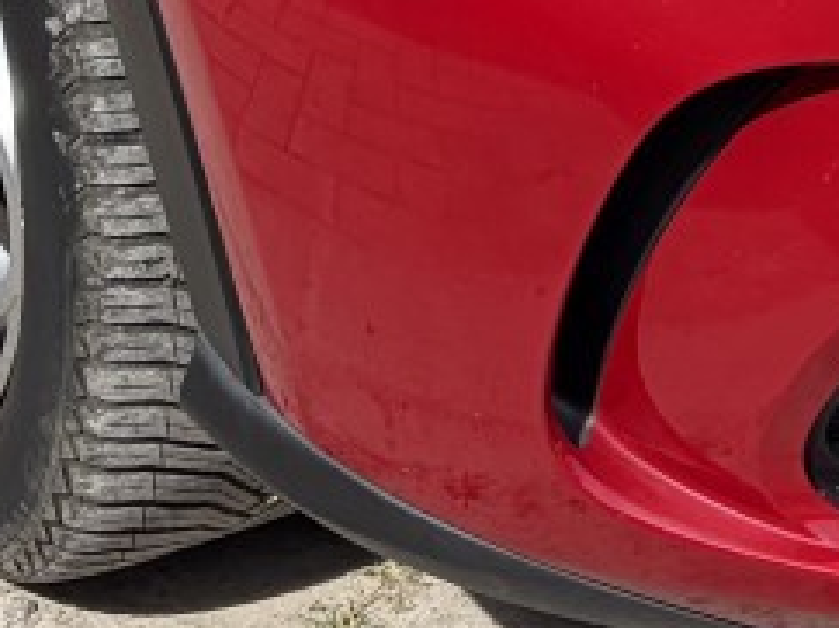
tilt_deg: -11.0
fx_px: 3753
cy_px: -850
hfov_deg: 12.4
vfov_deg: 8.7
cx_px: 1050
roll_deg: -1.5
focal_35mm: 155
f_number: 1.6
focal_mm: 5.96
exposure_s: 1/2451
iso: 64
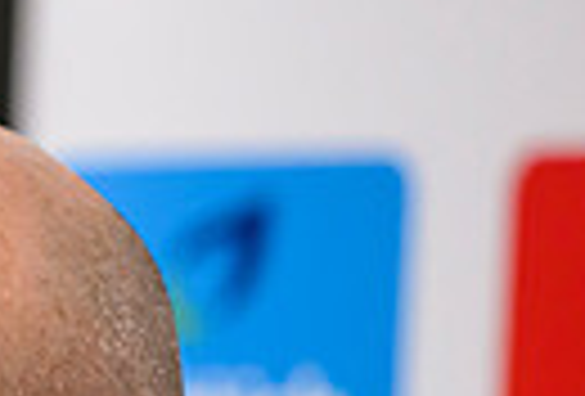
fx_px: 14040
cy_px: 840
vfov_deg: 1.6
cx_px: -748
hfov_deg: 2.4
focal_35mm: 860
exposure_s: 1/250
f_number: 5
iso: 4000
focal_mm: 180
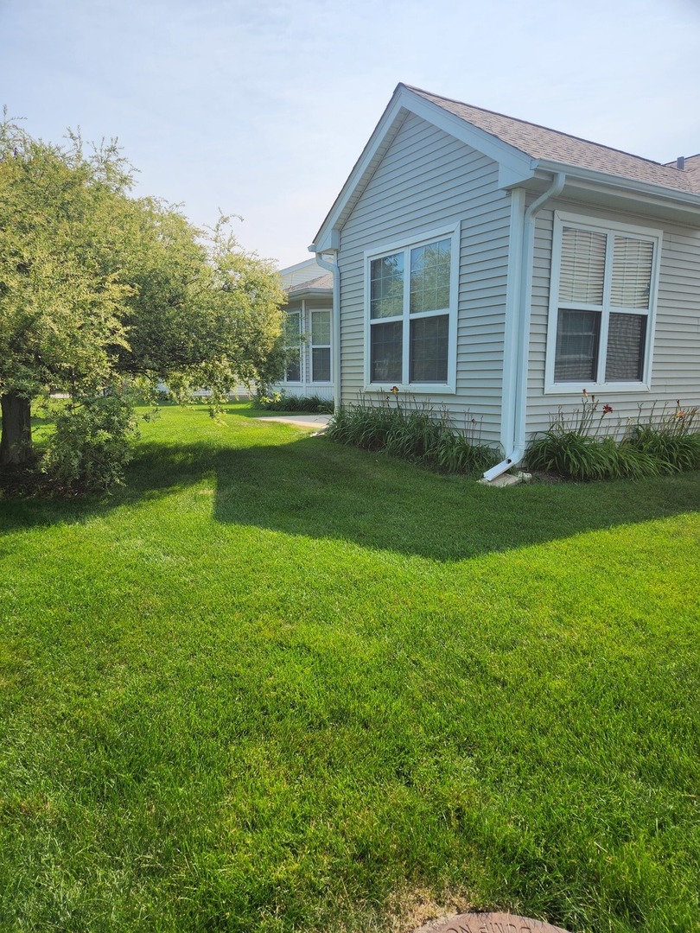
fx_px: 620
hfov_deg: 58.9
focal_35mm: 23
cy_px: 466
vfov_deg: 73.9
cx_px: 350
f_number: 1.8
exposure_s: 1/1951
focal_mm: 5.4
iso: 20
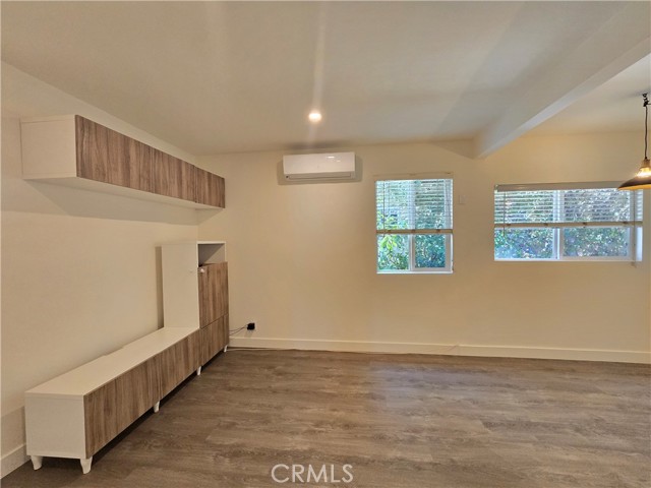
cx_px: 326
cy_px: 244
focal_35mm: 13
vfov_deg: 89.9
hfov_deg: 106.2
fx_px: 244
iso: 320
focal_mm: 2.2
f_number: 2.2
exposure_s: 1/60
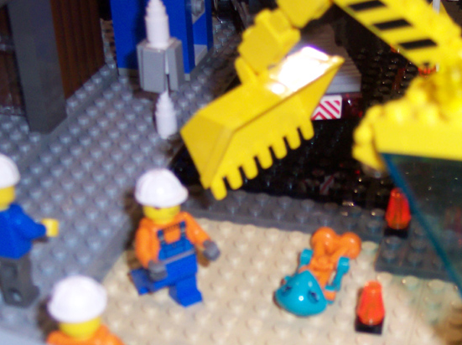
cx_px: 293
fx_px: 920
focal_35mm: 69
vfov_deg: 20.9
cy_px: 300
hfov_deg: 28.1
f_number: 2.8
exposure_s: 1/30
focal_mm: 8
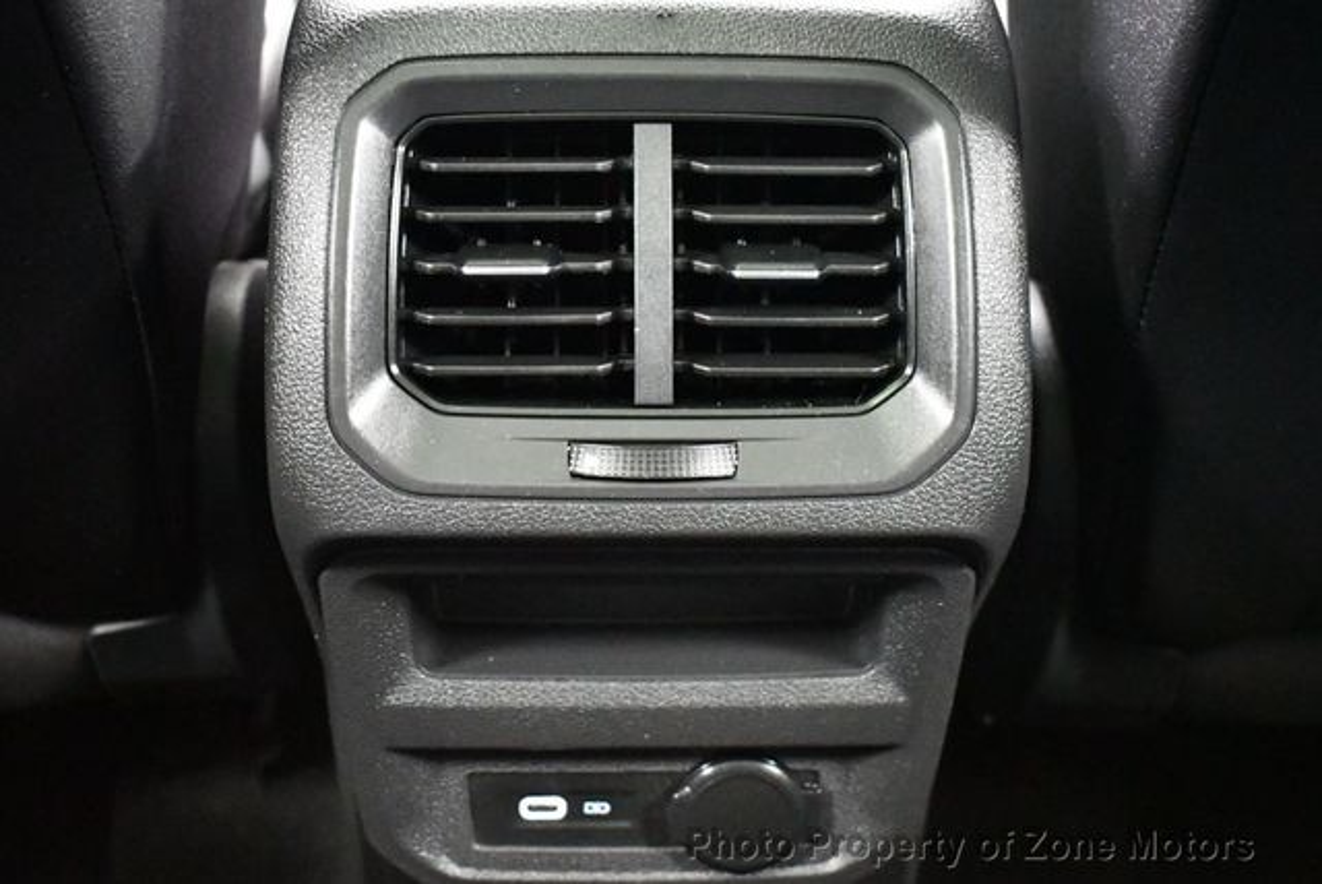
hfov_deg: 36.8
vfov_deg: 25.1
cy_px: 442
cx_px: 661
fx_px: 1985
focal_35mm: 54
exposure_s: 1/15
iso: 12800
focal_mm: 27
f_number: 4
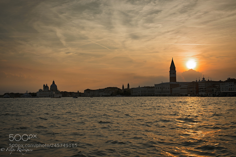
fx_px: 295
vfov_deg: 29.9
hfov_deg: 43.6
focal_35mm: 45
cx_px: 118
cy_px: 78
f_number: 11
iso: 100
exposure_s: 1/200
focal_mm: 45
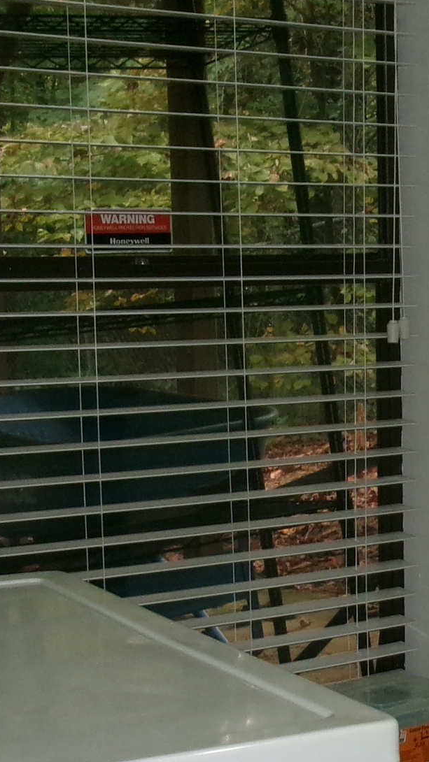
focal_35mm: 86
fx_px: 1739
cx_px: 455
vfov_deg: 24.7
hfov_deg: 13.8
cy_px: 483
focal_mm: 5.1
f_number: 3.9
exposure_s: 1/34
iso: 200
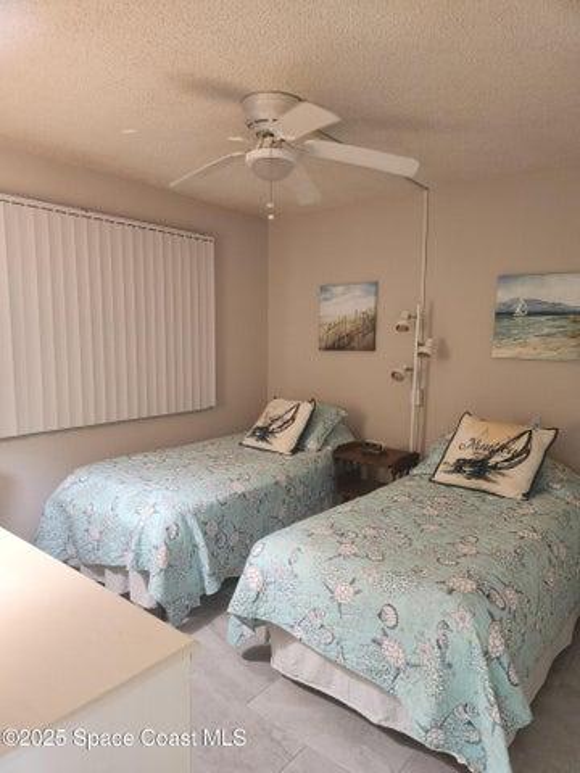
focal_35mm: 23
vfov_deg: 73.9
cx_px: 290
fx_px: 514
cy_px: 386
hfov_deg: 58.9
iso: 800
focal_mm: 5.4
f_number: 1.8
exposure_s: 1/120
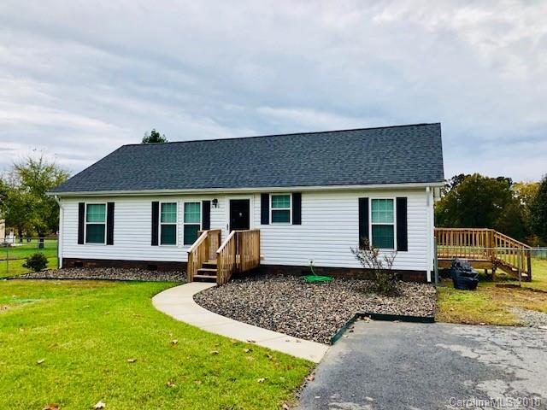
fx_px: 442
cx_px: 274
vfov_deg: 49.7
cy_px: 205
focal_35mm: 28
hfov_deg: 63.4
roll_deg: +0.3
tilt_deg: +1.9
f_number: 1.8
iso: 20
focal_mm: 3.99
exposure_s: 1/1215
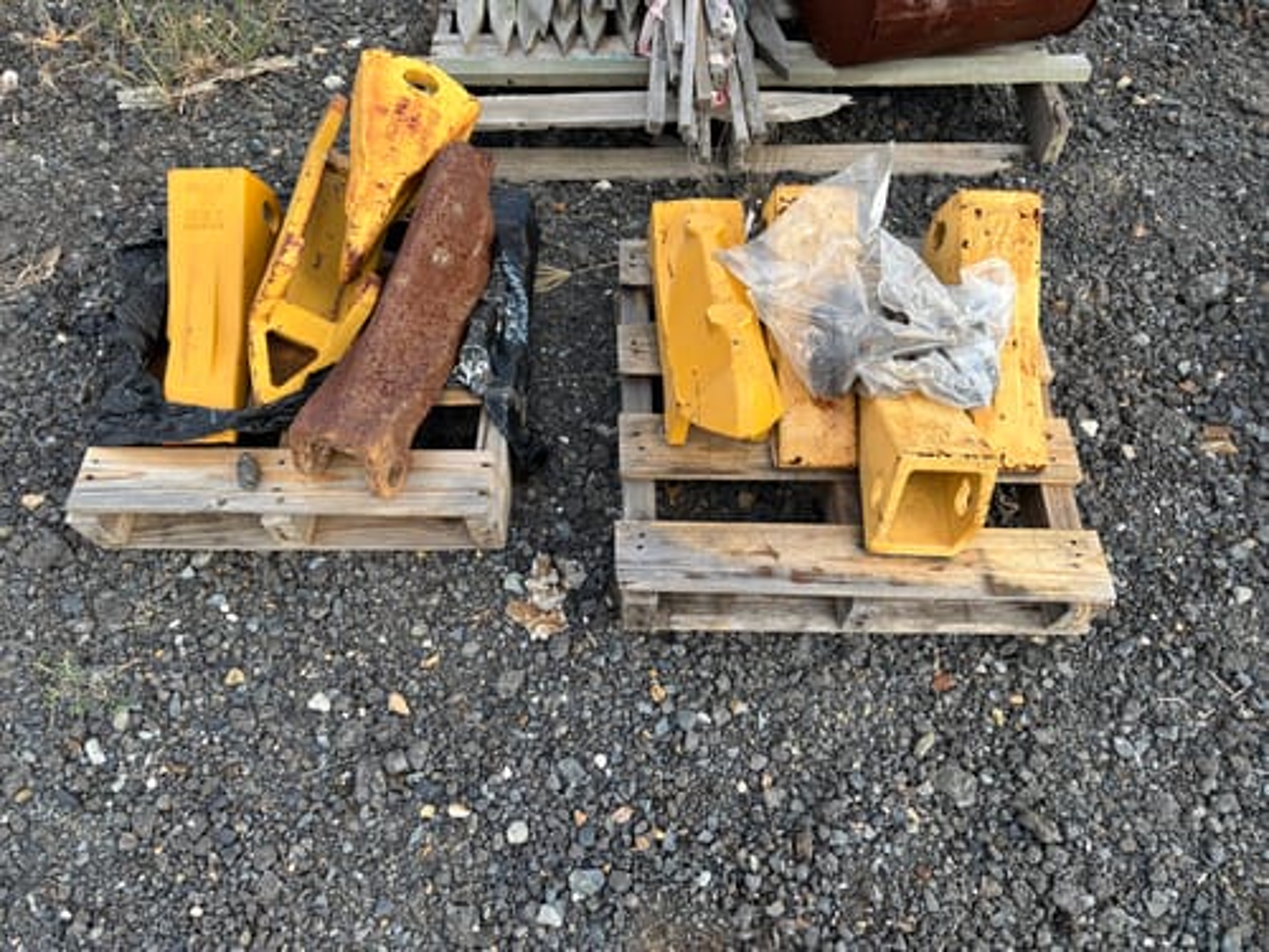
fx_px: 953
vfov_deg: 53.1
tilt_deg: -58.1
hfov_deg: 67.3
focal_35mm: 26
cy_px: 476
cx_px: 634
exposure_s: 1/657
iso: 50
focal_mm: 5.96
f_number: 1.6
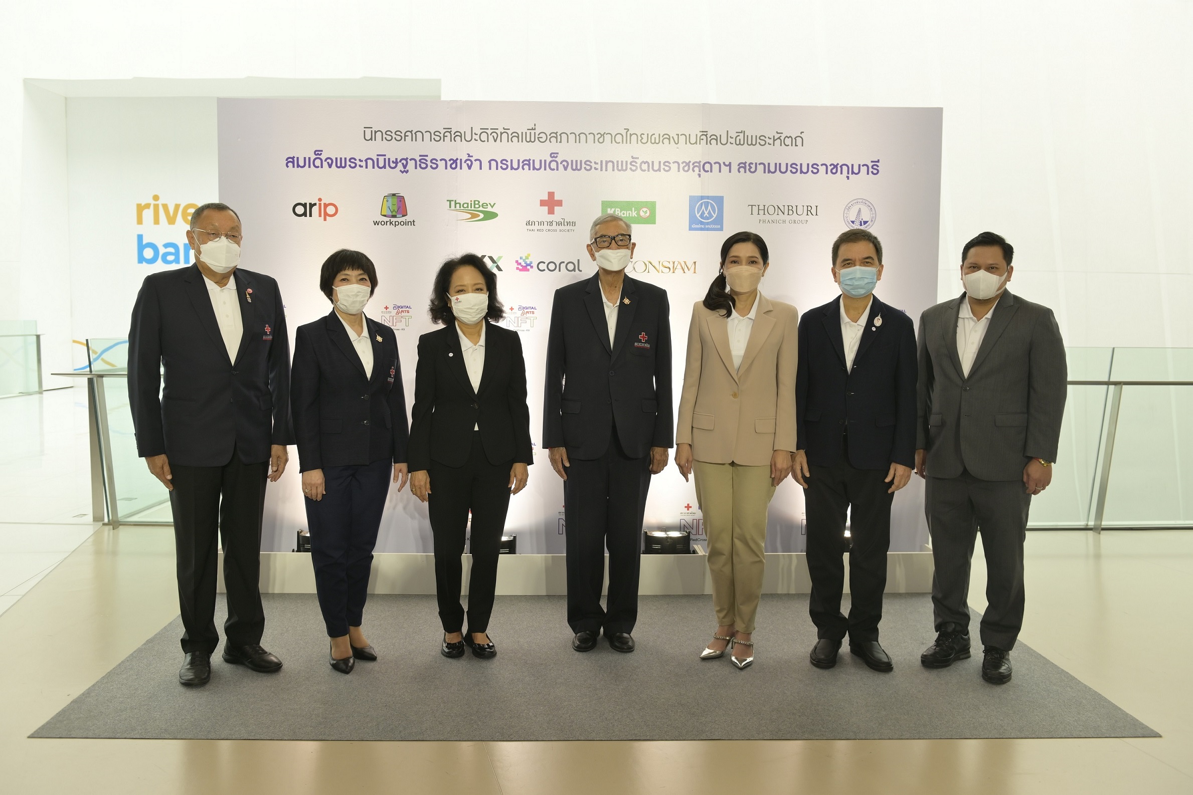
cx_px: 596
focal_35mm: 31
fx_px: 1027
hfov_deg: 60.3
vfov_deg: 42.3
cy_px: 398
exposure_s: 1/100
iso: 200
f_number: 4
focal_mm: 31
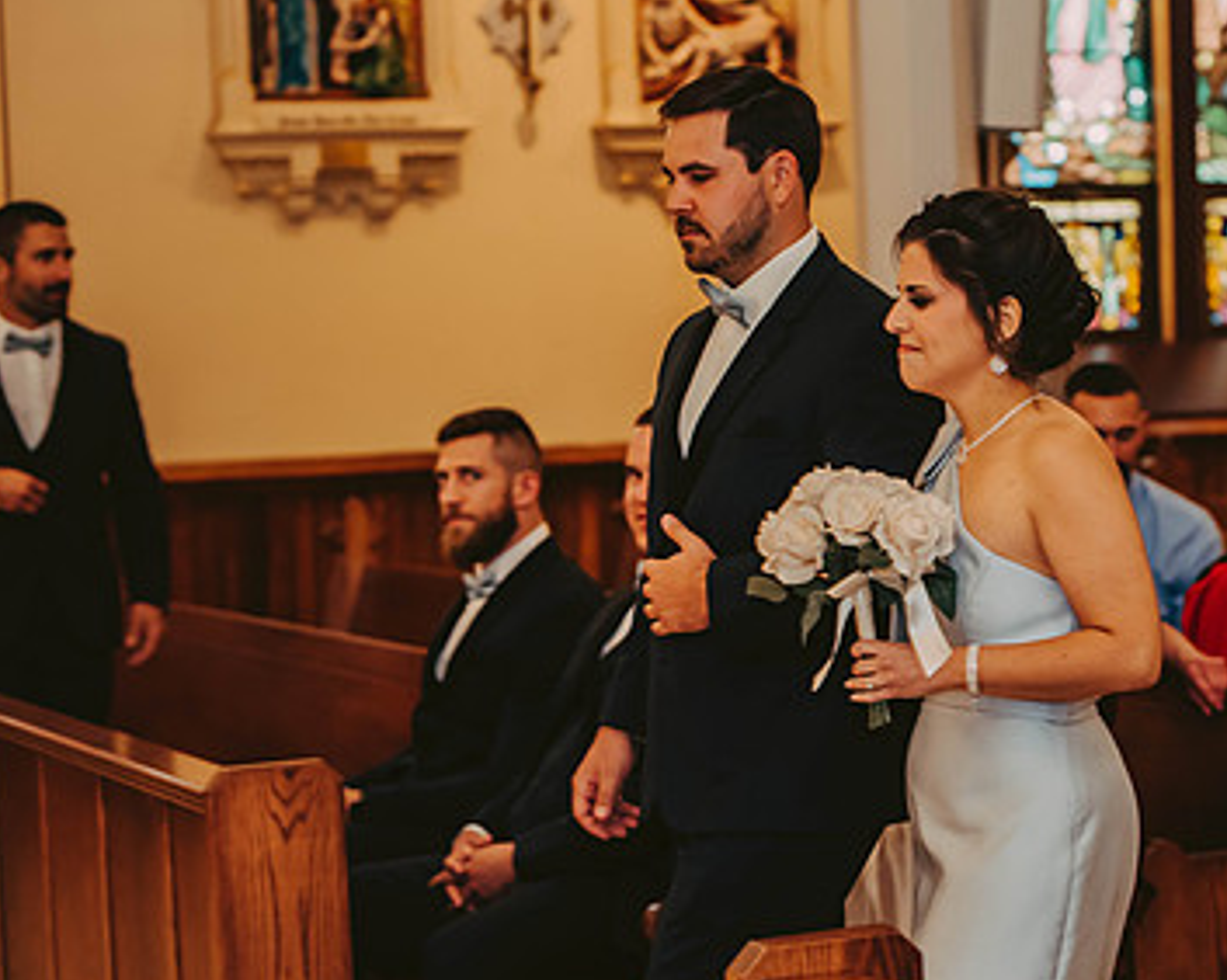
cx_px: 824
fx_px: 3920
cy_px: 499
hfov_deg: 17.7
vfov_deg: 14.3
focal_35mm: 108
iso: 800
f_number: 2.8
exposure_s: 1/60
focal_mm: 70
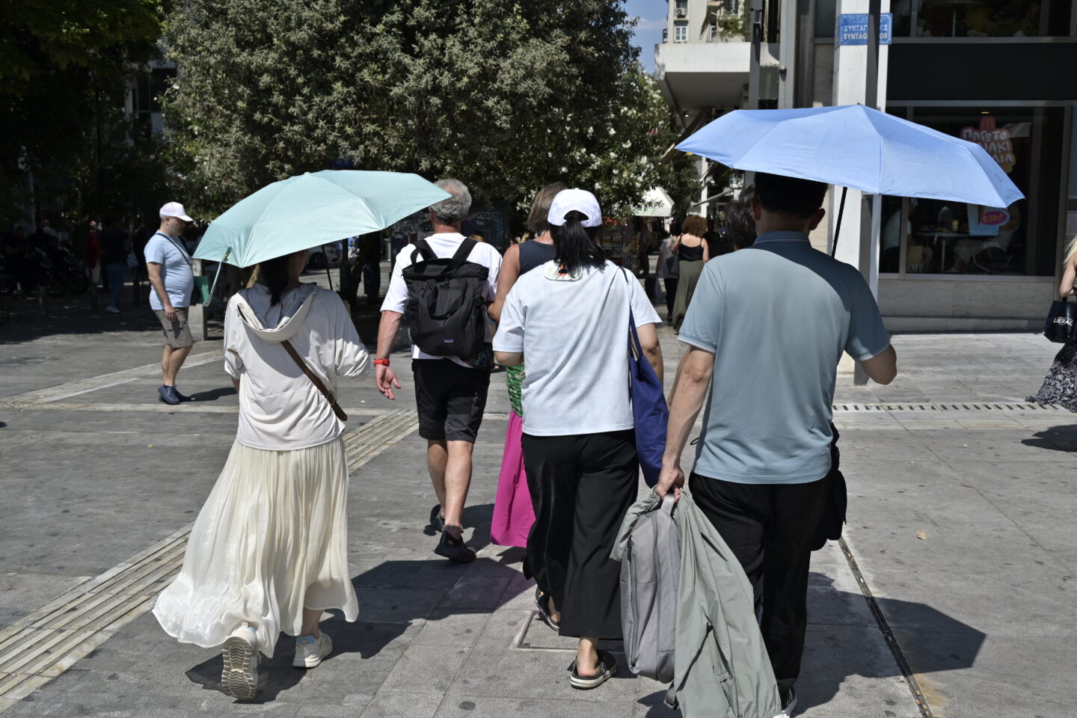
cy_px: 359
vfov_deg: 33.4
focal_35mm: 40
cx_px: 538
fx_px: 1197
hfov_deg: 48.5
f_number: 8
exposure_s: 1/1000
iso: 160
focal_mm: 40
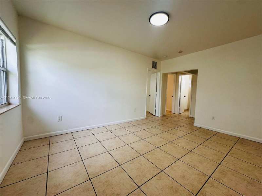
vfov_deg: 85.7
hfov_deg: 102.1
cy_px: 98
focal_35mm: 14
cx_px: 131
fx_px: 106
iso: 100
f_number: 2.2
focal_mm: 2.22
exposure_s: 1/120
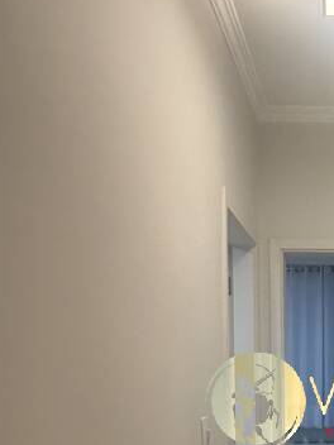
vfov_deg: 40.4
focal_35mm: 43
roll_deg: -0.9
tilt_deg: -3.9
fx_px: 553
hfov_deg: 29.6
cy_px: 403
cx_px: 383
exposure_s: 1/60
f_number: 2.2
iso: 500
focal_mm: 2.22
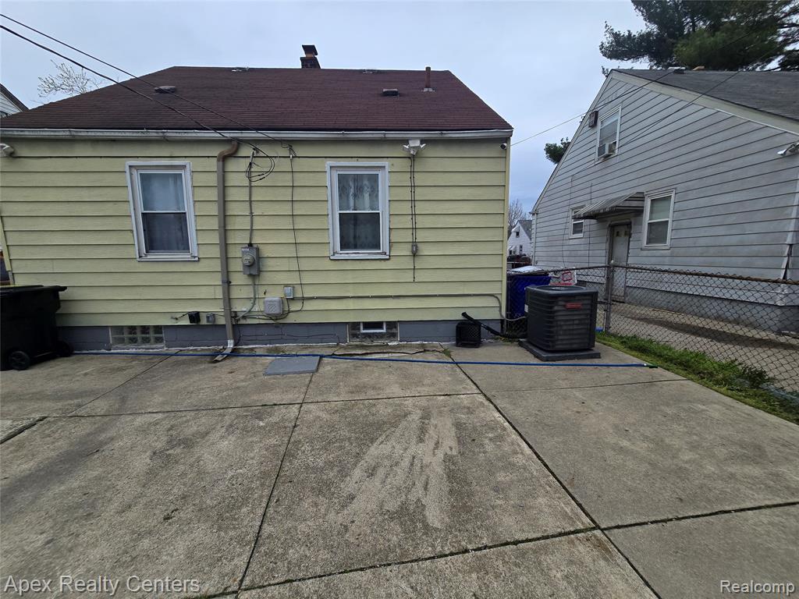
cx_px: 400
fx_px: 300
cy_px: 300
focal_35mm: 13
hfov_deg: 106.2
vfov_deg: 89.9
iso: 50
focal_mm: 2.2
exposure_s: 1/1044
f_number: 2.2
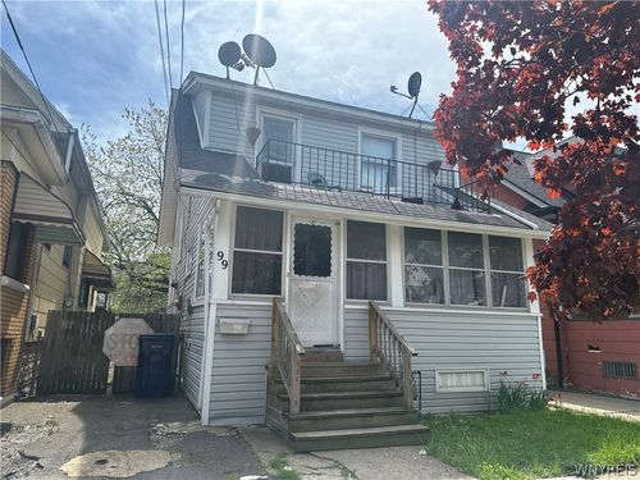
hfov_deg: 71.6
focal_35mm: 24
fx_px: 444
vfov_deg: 56.8
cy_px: 240
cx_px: 320
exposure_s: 1/4016
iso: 80
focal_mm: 6.86
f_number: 1.78
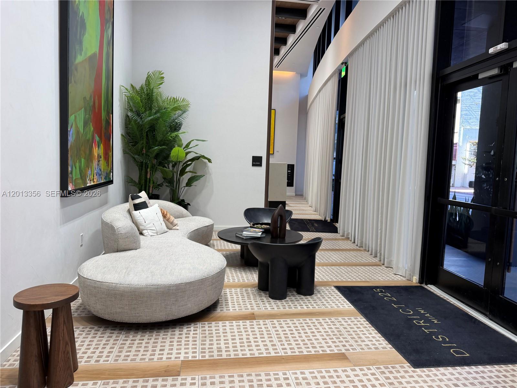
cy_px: 194
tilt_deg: -6.8
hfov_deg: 71.6
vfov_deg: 56.8
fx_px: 358
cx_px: 258
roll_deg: -1.1
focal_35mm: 24
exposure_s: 1/120
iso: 160
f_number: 1.78
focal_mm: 6.76
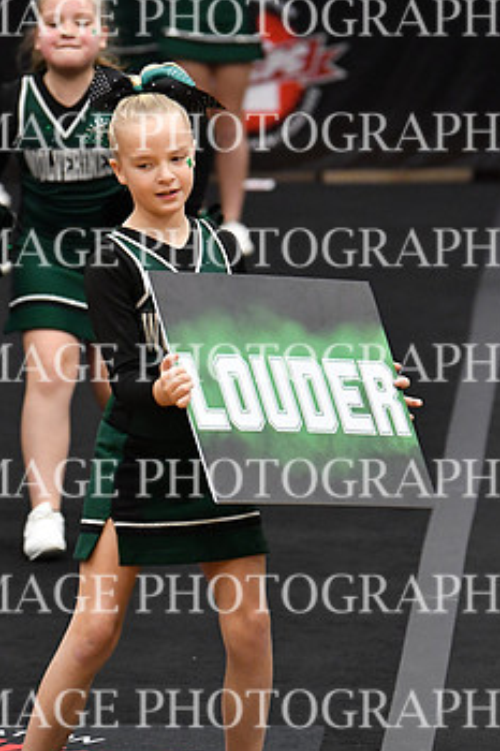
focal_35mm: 335
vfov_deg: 6.2
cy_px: 421
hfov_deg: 4.1
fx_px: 6986
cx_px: 121
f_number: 2.8
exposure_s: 1/800
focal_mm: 135
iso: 4000
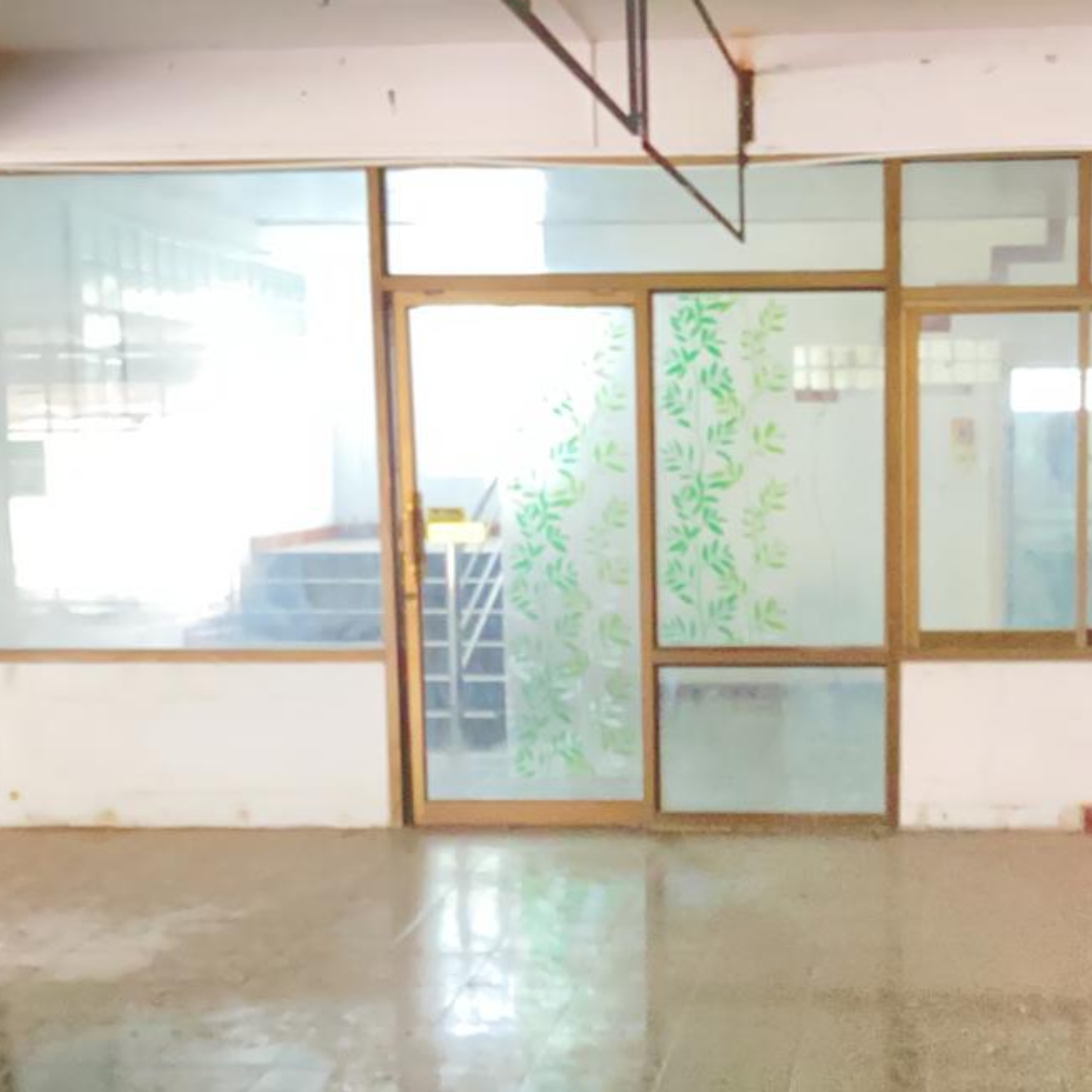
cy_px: 637
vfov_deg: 35.3
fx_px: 1713
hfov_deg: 34.6
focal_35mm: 48
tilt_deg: -6.0
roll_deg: +1.7
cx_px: 824
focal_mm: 3.3
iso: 800
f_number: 2.4
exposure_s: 1/17
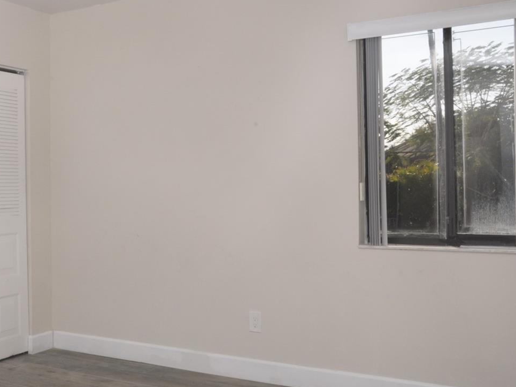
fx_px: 641
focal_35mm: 43
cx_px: 112
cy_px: 177
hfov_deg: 42.2
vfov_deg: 33.6
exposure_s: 1/125
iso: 500
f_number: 22
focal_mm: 18
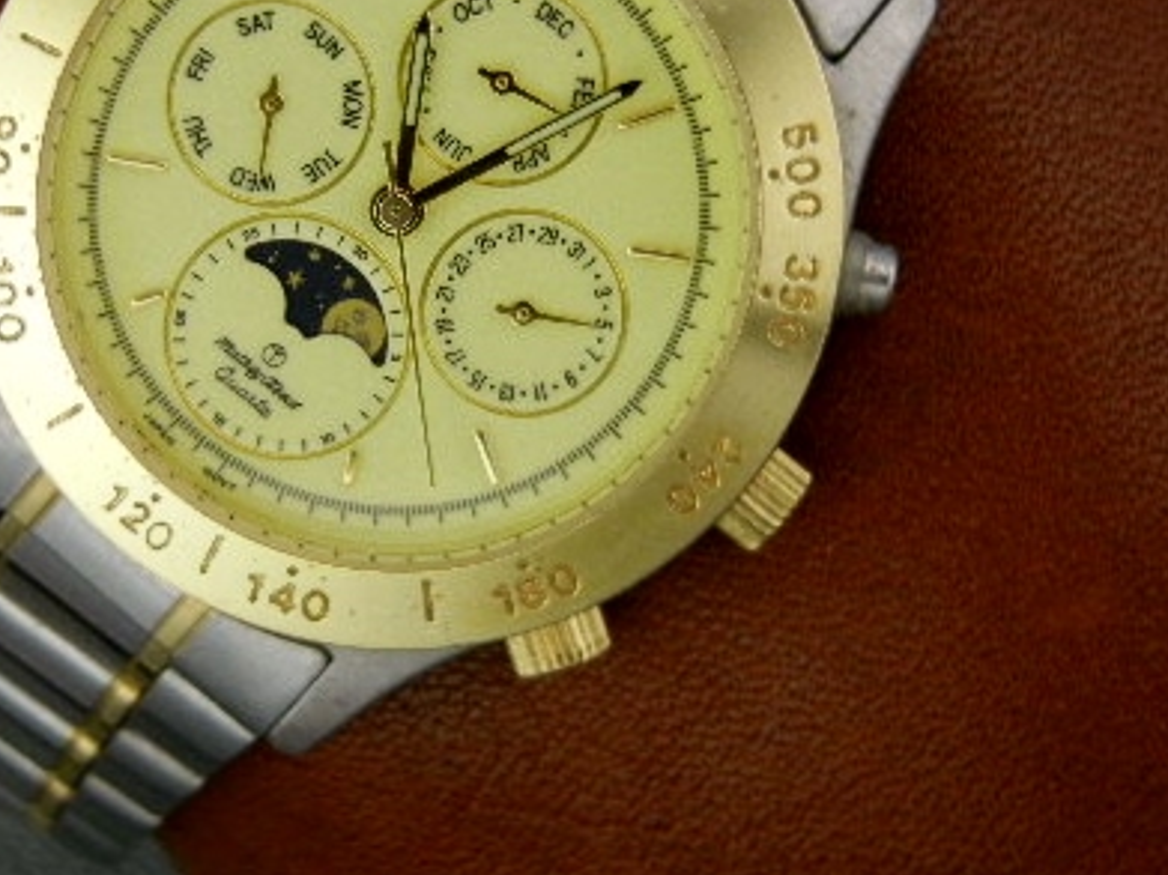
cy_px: 272
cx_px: 379
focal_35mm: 111
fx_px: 3744
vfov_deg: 13.3
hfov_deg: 17.7
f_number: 4.1
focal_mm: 12.2
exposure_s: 1/35.5
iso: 400
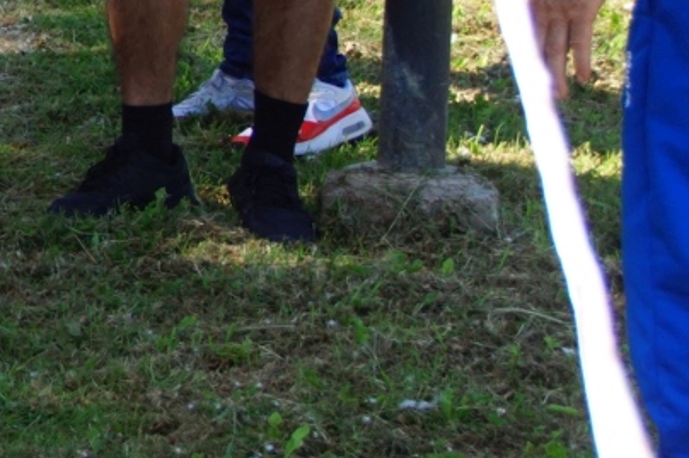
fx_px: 5107
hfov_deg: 7.5
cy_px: -184
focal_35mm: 267
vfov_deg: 5.1
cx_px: -559
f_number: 4.5
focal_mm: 45
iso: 500
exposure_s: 1/640
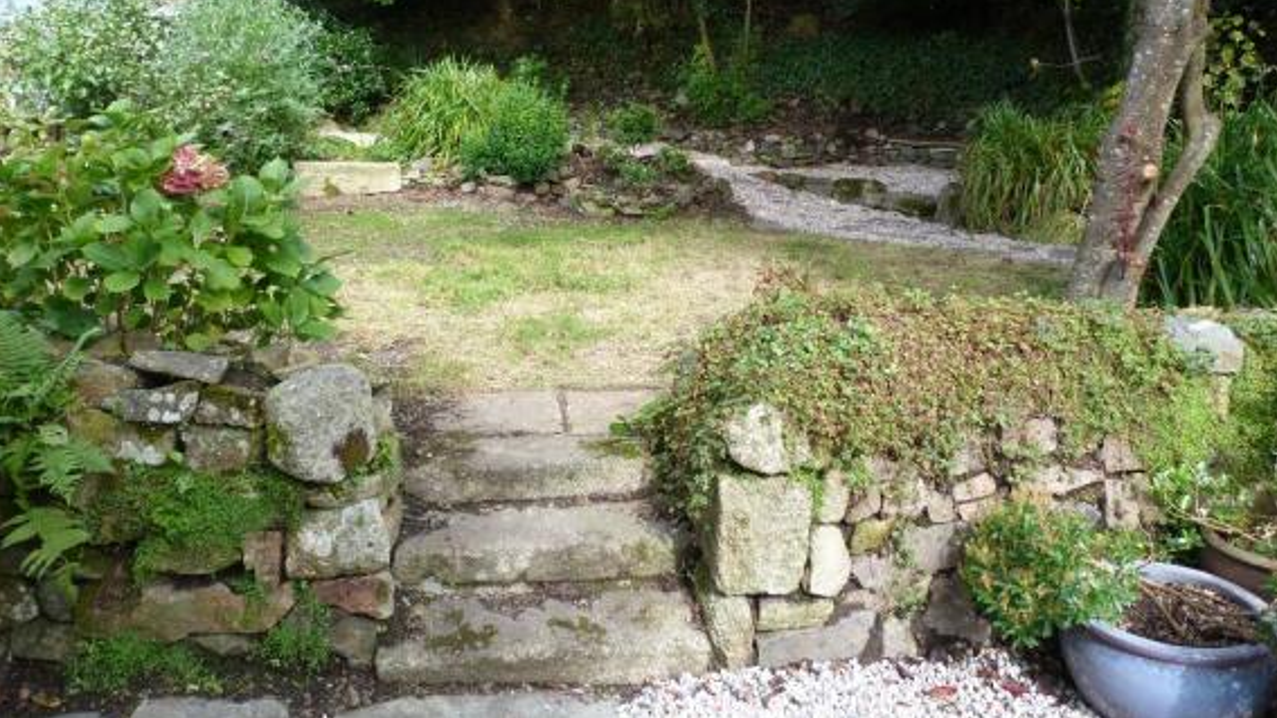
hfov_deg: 67.9
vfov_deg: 40.9
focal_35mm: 28
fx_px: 948
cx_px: 650
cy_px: 231
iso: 80
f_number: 4
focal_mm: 4.5
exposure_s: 1/100
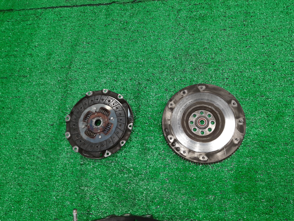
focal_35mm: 26
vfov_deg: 53.1
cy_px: 110
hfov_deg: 67.3
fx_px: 221
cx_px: 147
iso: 59
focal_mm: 3.93
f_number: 1.7
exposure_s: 1/50
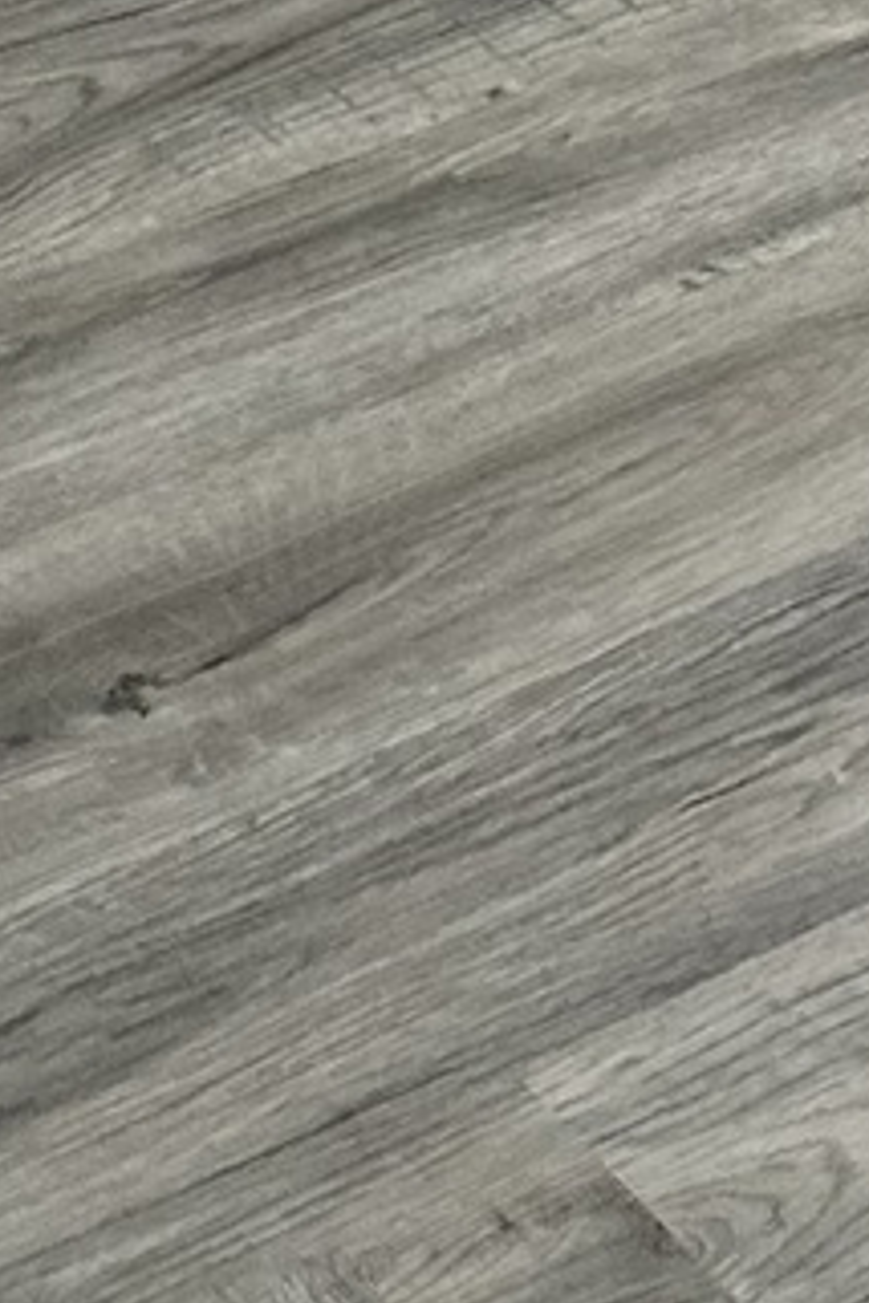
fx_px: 6481
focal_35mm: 179
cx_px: 1580
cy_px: -1344
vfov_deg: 10.5
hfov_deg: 7.4
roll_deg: -3.2
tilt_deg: -20.8
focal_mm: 6.86
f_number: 1.78
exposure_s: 1/60
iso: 160
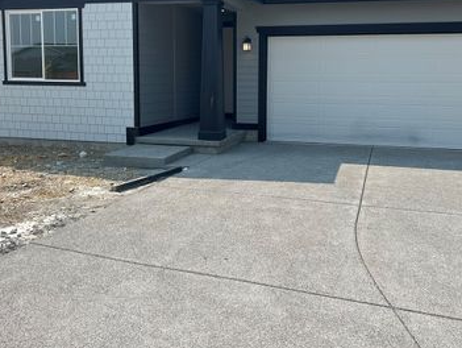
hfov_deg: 50.1
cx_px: 245
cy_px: 129
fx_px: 494
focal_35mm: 37
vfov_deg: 38.5
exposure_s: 1/3968
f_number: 1.5
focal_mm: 5.7
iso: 50
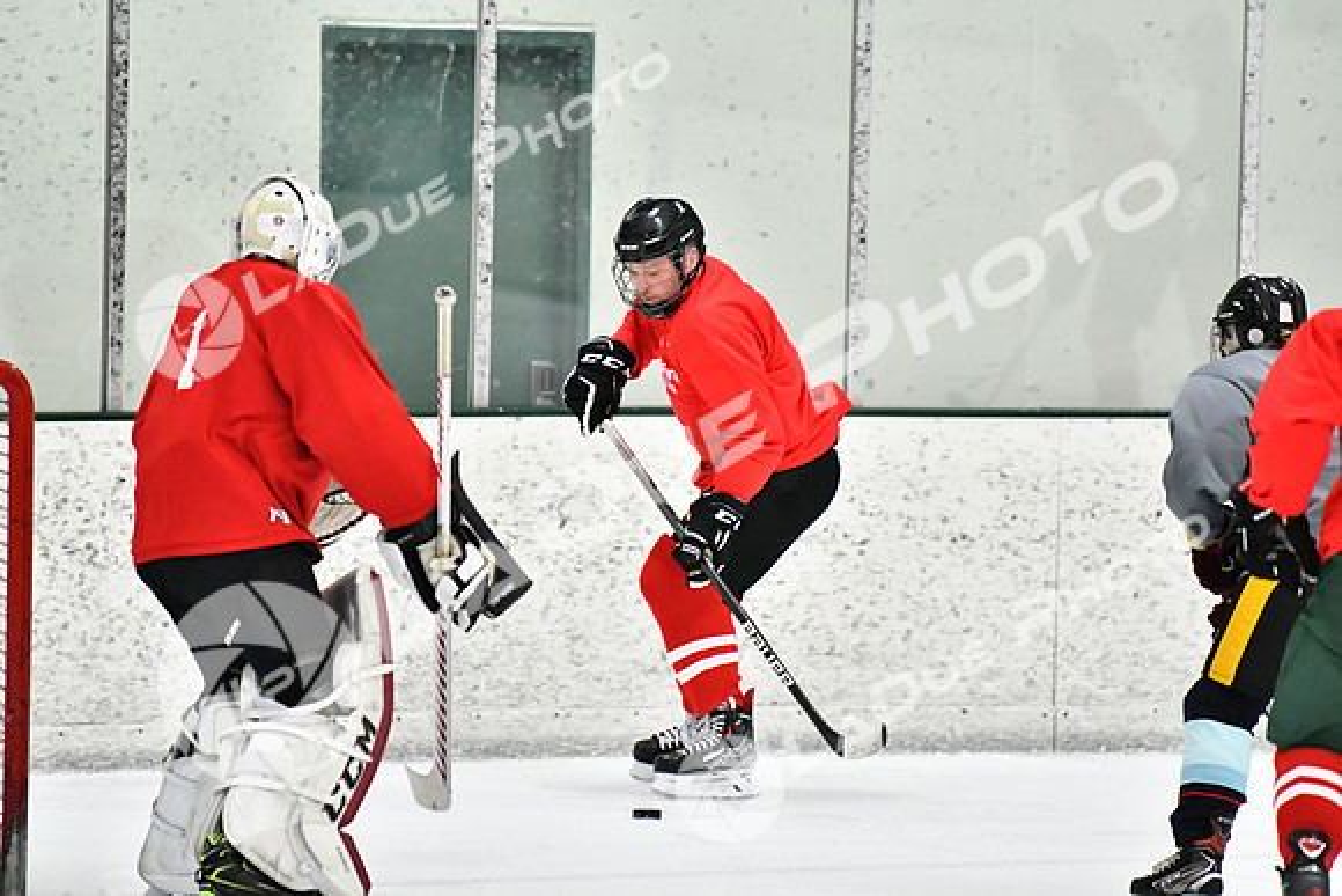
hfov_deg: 7.2
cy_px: 448
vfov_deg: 4.8
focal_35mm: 285
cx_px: 671
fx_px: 10626
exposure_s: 1/1250
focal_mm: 190
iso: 5000
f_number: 2.8
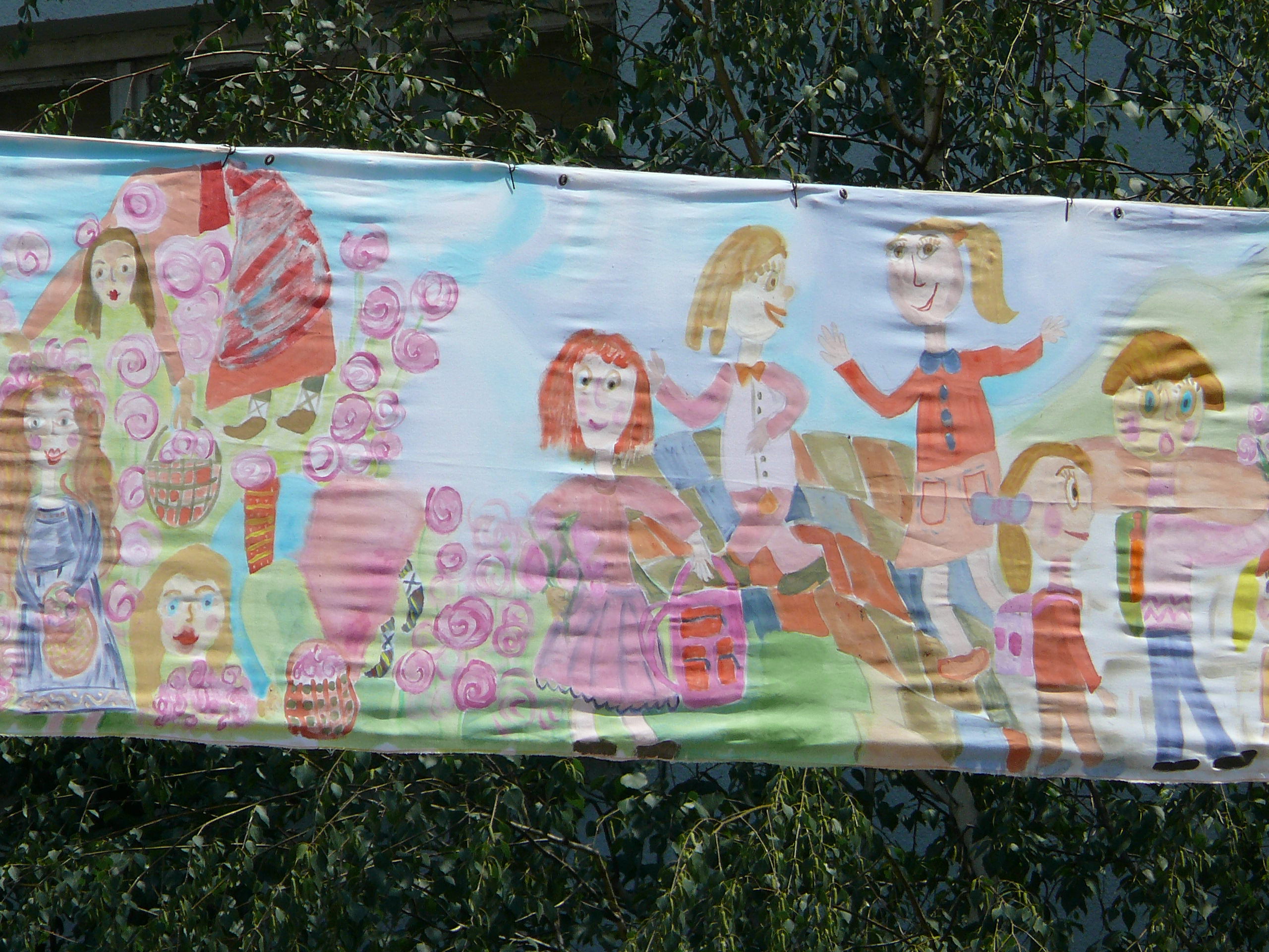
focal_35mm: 566
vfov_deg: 2.6
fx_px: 20749
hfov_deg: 3.5
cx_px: 634
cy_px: 476
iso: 100
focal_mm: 84
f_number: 8
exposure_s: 1/400
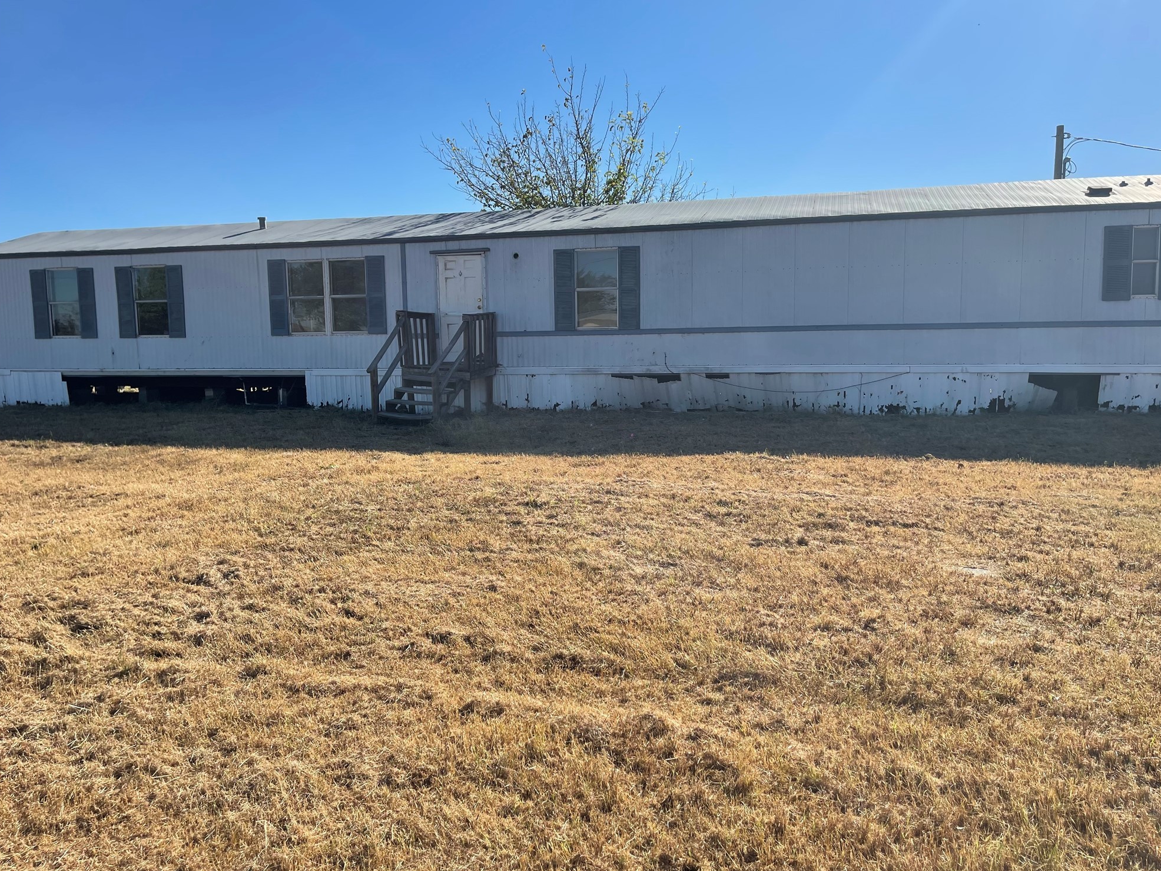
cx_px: 594
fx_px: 906
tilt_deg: -6.6
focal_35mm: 27
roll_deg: +0.8
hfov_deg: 65.3
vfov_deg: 51.4
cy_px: 433
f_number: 1.6
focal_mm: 5.1
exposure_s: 1/3788
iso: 32
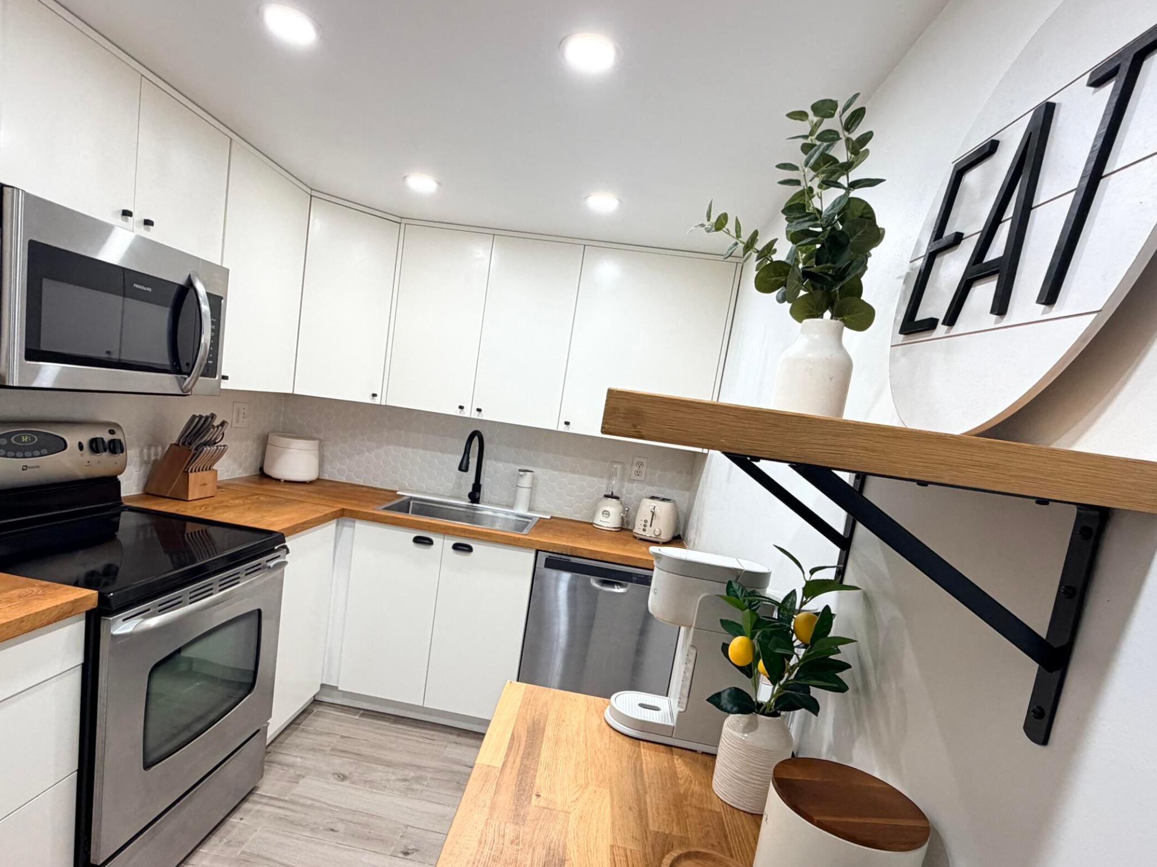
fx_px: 668
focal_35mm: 20
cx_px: 533
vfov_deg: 65.5
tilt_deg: -8.8
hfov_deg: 81.6
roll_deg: -8.0
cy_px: 507
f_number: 2.2
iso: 250
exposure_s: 1/120
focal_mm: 2.22
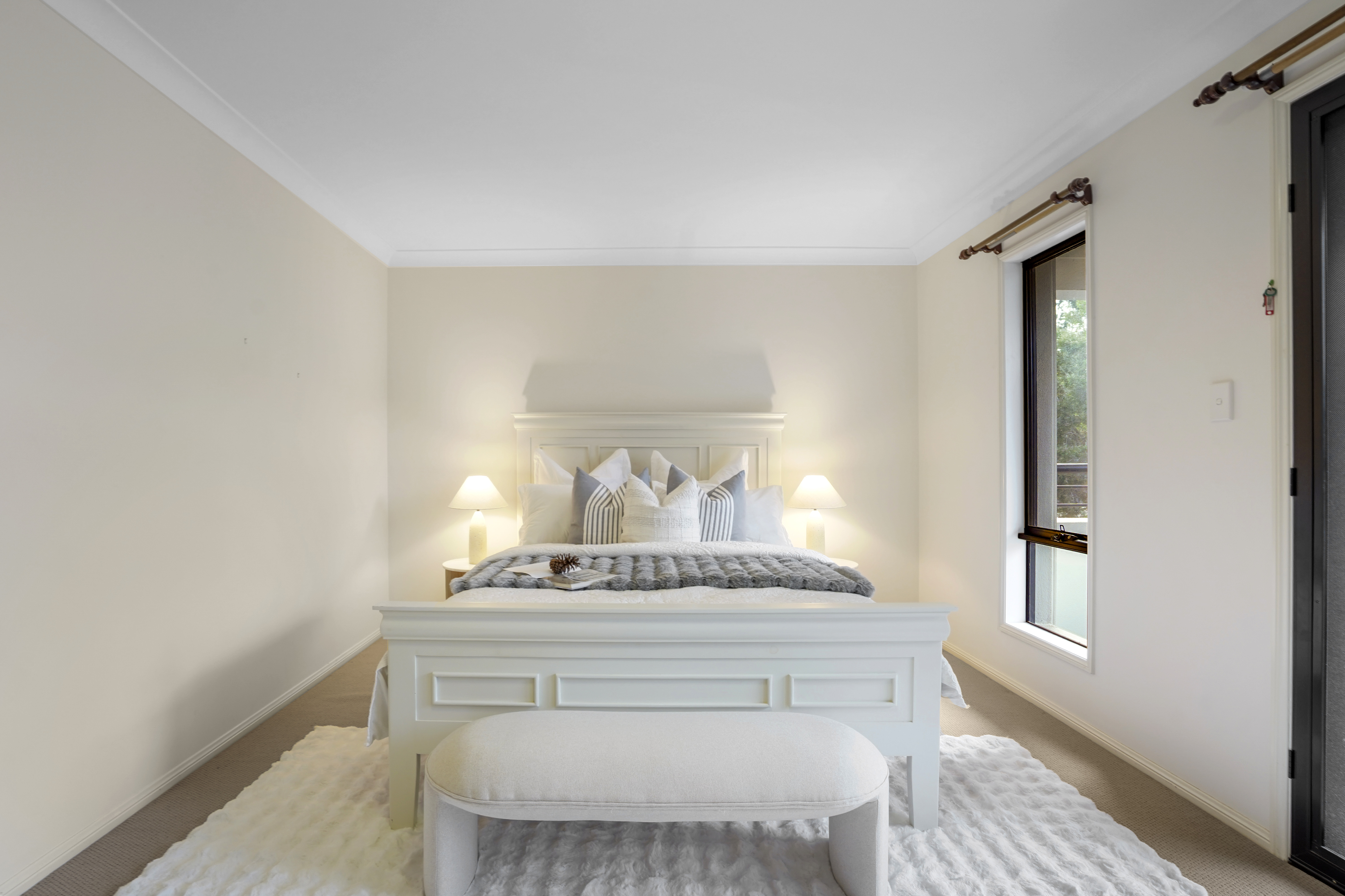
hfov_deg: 96.7
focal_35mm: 16
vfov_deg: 73.7
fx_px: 598
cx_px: 672
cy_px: 448
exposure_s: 1/3
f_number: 7.1
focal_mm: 16
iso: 800
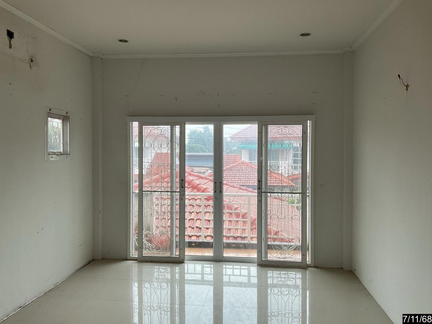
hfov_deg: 61.7
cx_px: 216
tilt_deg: +0.7
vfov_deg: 48.2
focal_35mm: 29
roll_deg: +0.2
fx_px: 362
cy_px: 162
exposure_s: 1/100
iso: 40
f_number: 1.8
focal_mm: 3
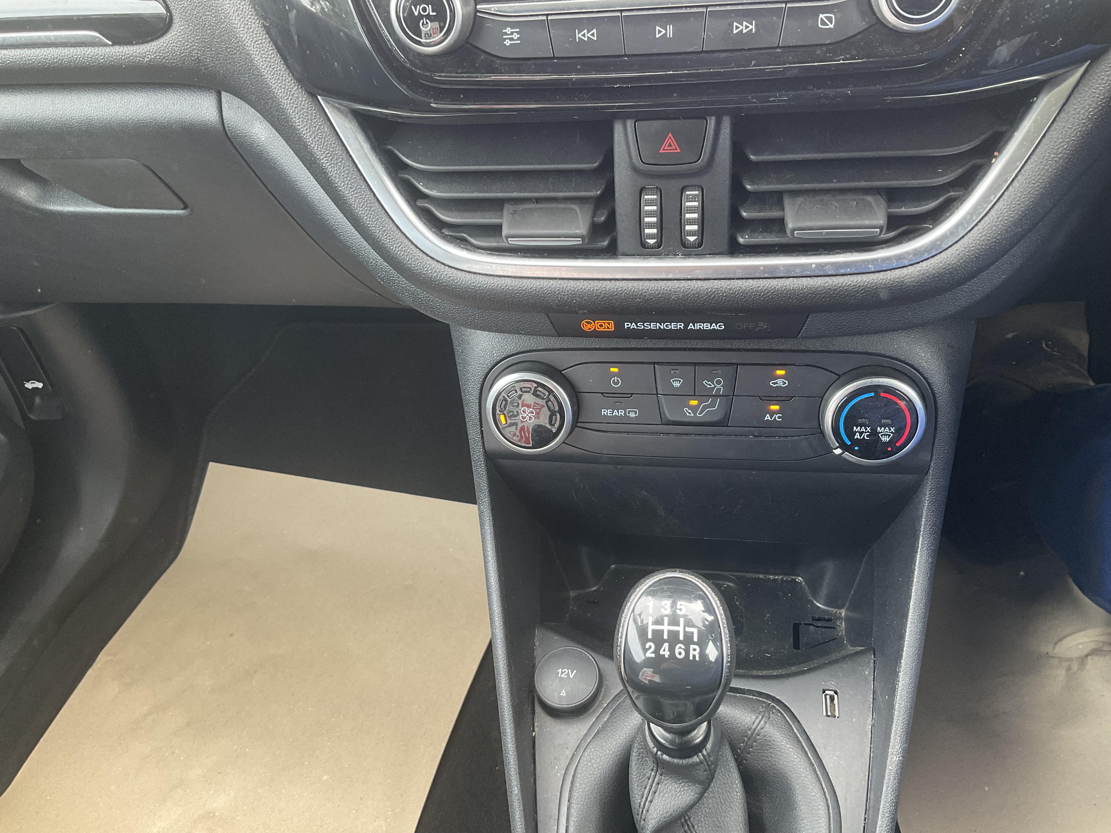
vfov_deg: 48.2
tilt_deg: -41.8
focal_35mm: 29
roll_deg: +8.8
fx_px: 931
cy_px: 416
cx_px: 556
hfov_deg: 61.7
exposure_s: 1/60
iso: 64
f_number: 1.8
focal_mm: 3
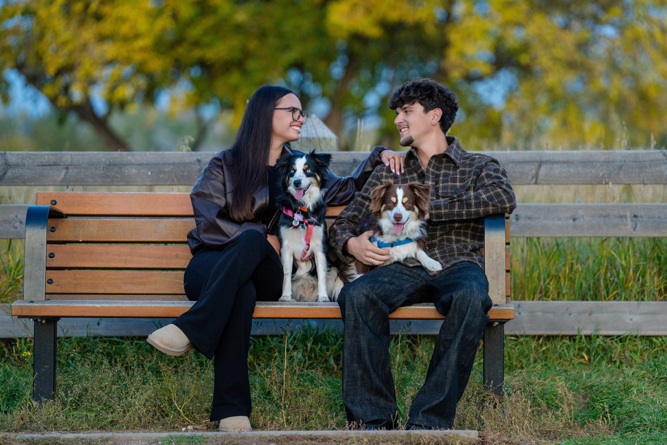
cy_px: 222
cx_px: 334
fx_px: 2186
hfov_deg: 17.3
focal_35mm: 118
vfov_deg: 11.6
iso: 1250
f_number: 2
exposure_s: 1/1000
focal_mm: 118
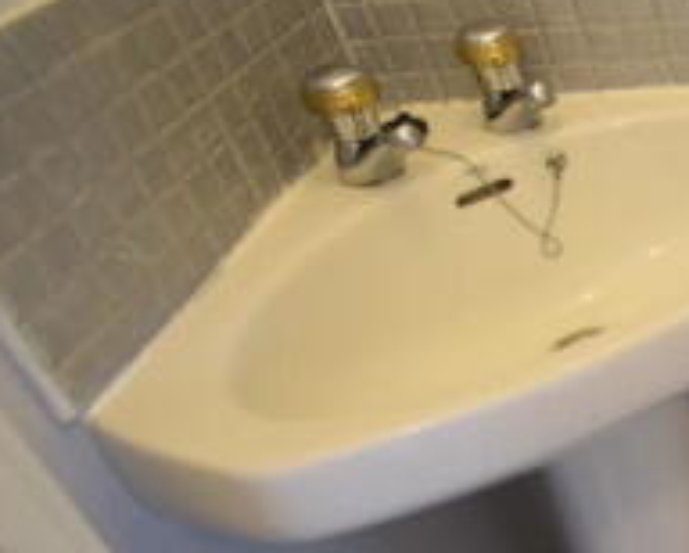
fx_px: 980
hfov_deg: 24.7
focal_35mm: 48
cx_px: 1136
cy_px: 275
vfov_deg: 31.5
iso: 900
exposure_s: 1/60
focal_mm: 10
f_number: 3.5
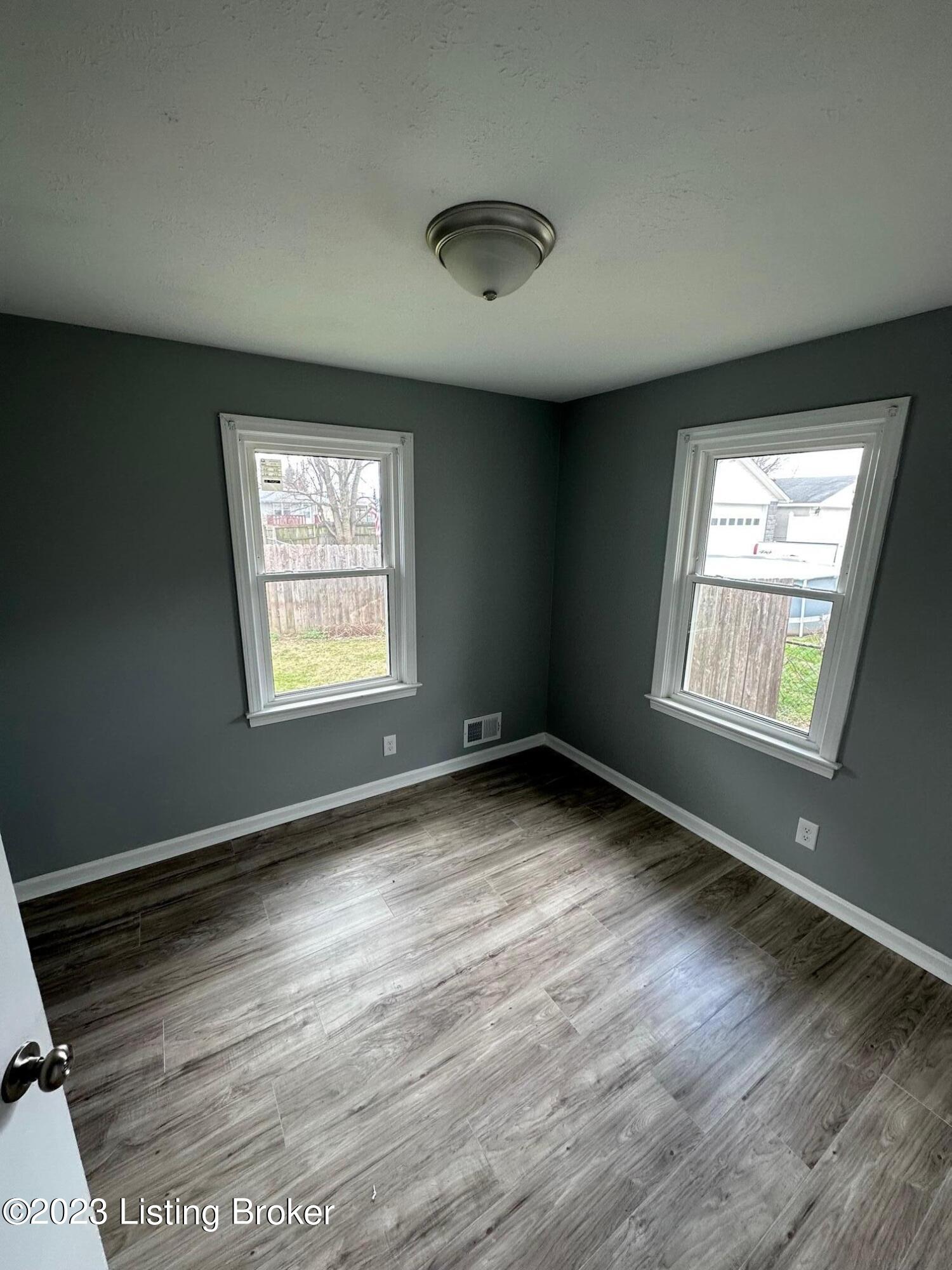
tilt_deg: -13.8
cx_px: 476
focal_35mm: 14
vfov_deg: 102.1
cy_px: 635
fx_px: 513
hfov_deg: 85.7
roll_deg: -1.2
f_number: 2.2
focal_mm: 2.22
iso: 80
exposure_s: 1/99
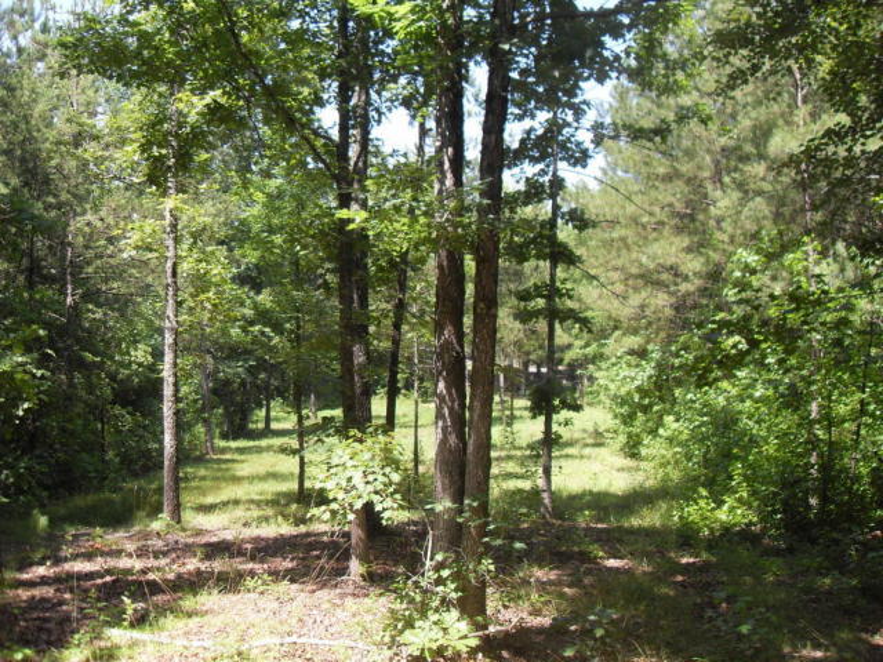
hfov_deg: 54.0
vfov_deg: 41.8
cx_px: 442
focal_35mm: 34
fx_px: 867
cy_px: 331
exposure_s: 1/350
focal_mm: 6.3
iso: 80
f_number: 2.8
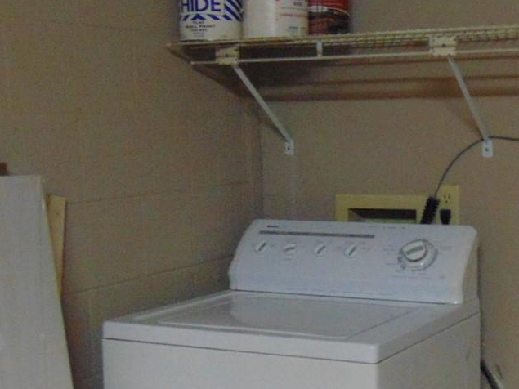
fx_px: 944
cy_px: 233
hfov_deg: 30.1
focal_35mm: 63
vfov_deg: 23.2
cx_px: 408
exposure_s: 1/13
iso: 400
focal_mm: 4.5
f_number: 3
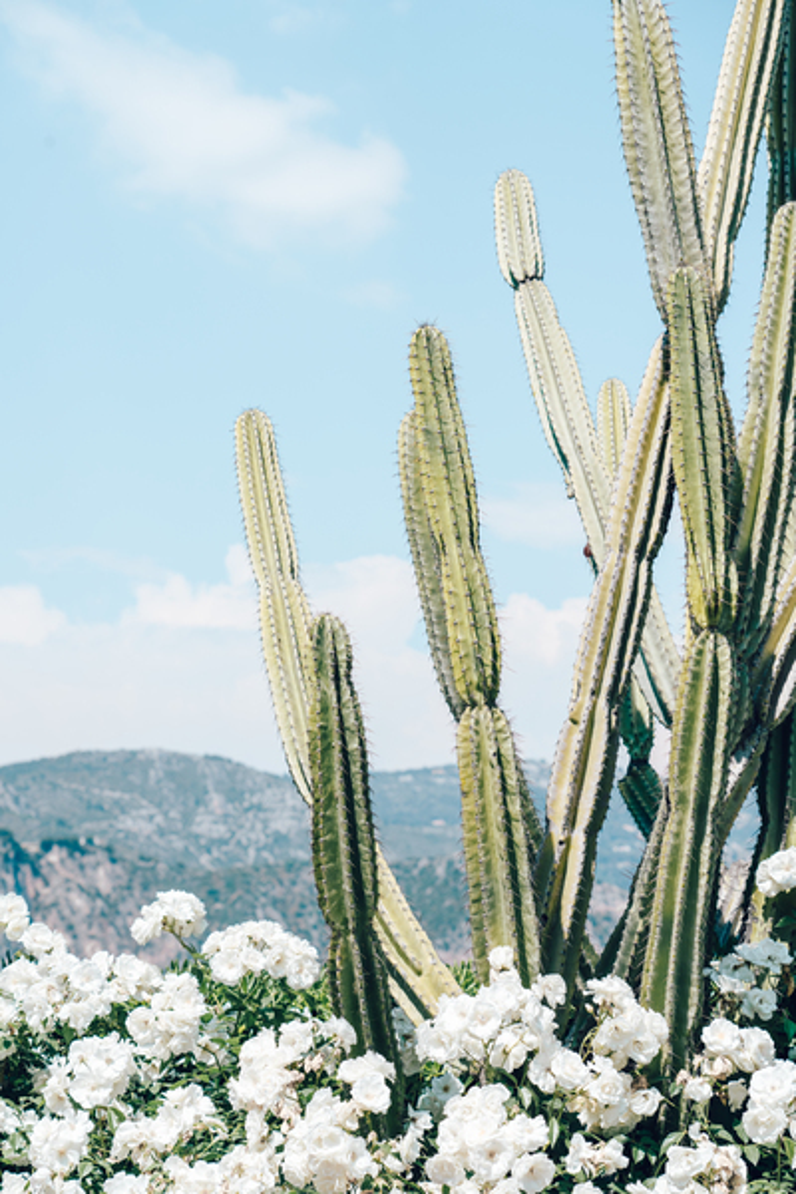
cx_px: 398
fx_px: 2786
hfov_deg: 16.3
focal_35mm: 84
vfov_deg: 24.2
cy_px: 597
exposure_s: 1/1000
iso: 100
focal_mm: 84
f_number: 5.6
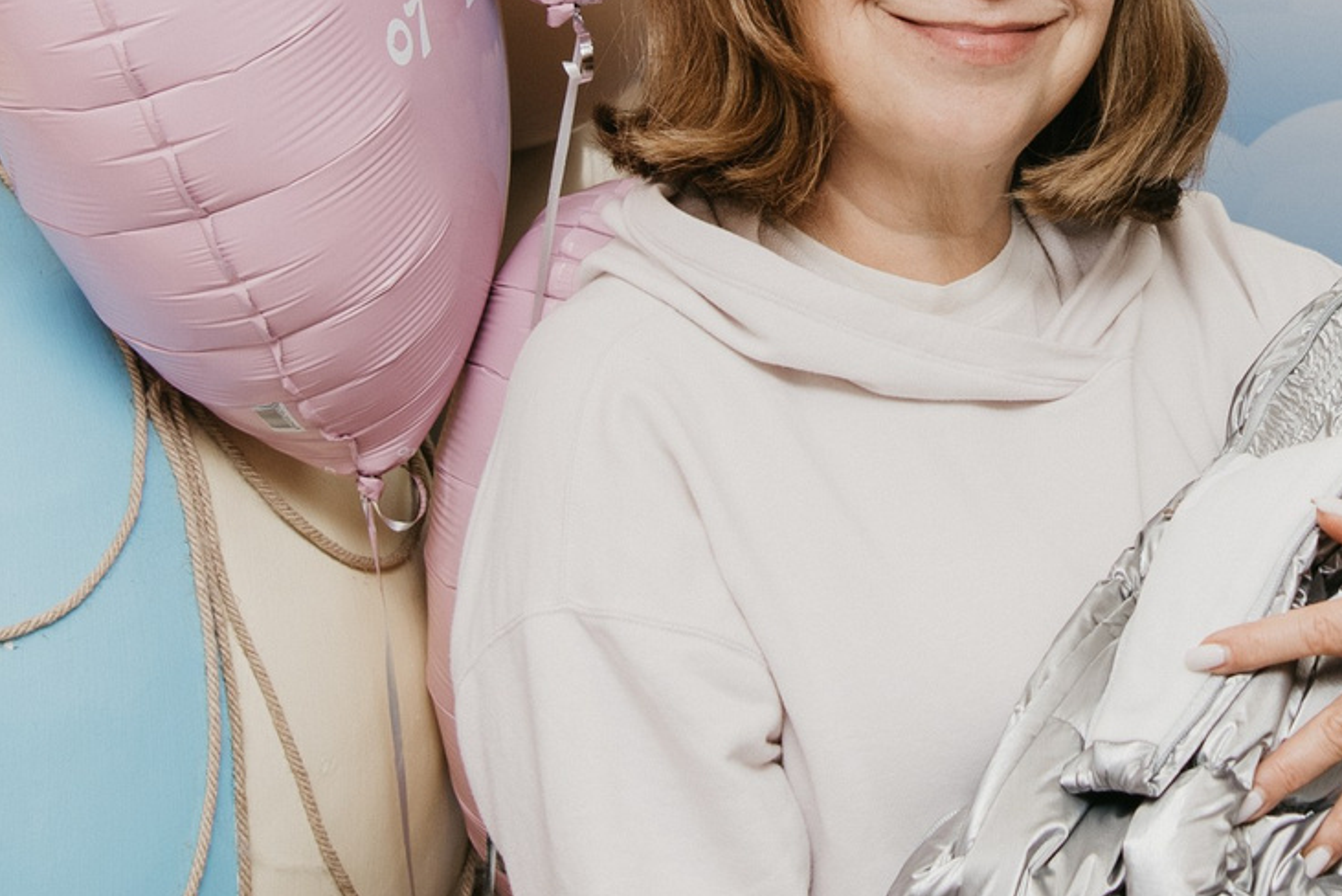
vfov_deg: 12.0
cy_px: -87
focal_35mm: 112
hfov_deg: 18.1
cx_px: 1100
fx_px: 4177
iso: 200
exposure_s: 1/160
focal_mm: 32
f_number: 4
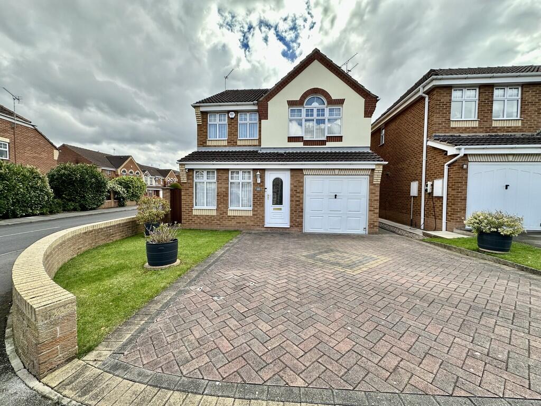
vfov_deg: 85.7
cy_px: 203
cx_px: 270
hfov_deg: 102.1
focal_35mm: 14
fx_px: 219
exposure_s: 1/749
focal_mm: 2.22
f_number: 2.2
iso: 40
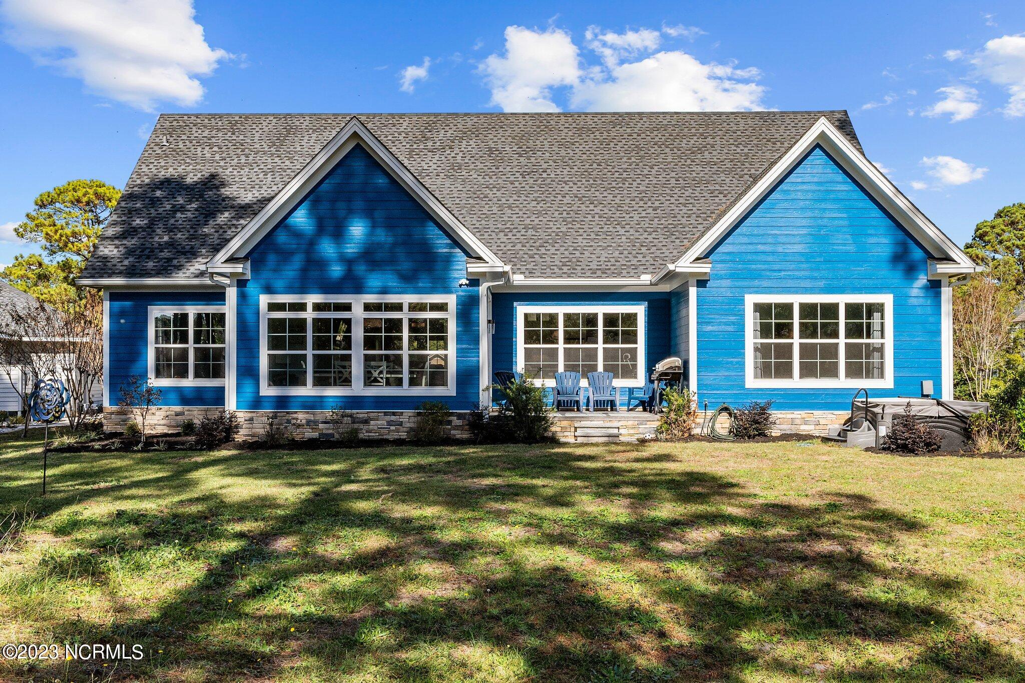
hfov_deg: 55.8
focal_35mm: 34
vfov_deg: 38.9
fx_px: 968
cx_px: 512
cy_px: 342
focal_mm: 23
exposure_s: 1/1600
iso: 500
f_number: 6.3
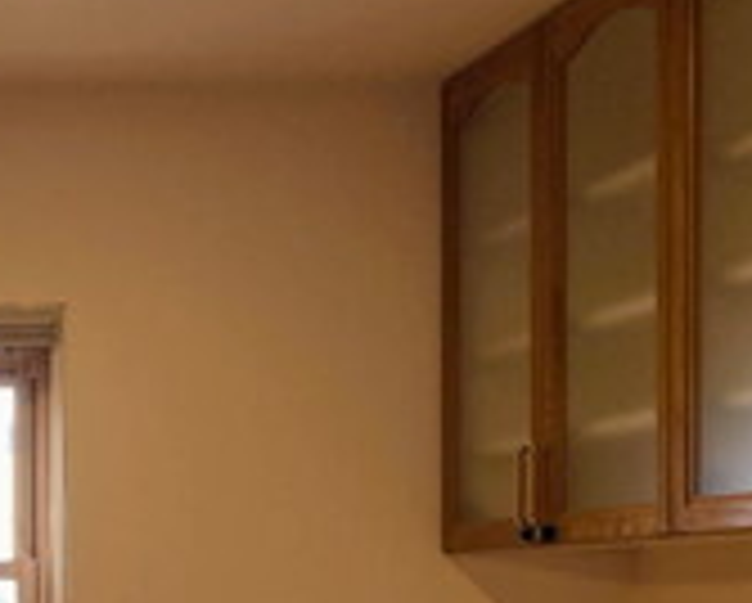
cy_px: 670
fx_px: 2050
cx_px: -290
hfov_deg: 18.9
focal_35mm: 92
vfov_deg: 16.2
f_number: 1.8
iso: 50
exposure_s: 1/100
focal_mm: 4.25
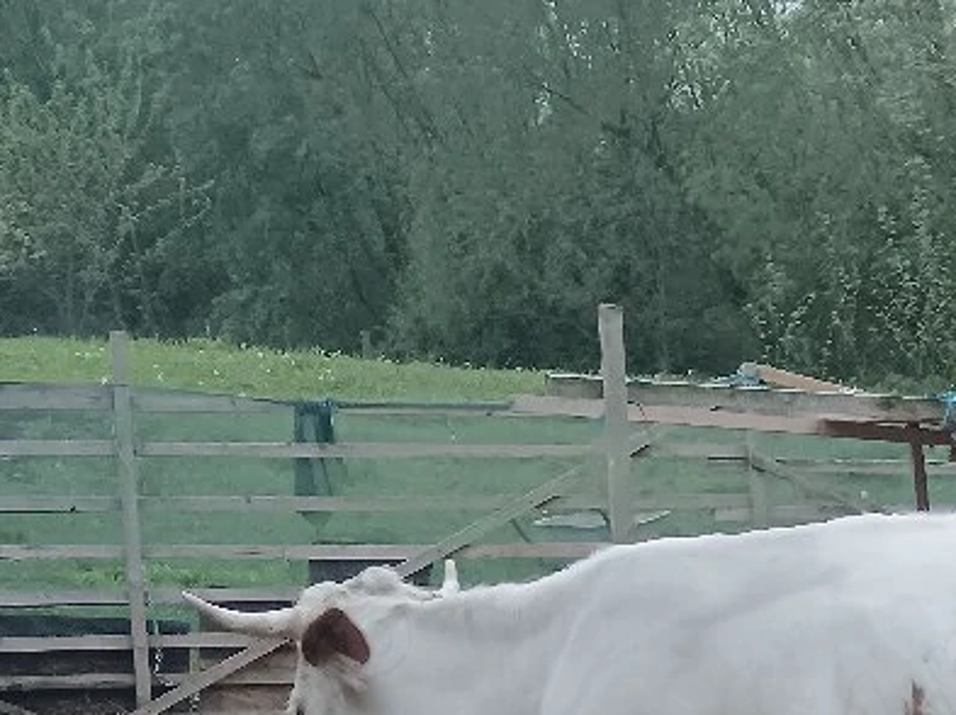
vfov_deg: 13.5
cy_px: 812
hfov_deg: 18.0
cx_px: 941
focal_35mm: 107
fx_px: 2952
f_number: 1.9
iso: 1350
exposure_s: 1/100
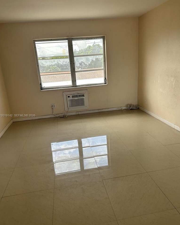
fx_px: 173
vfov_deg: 66.0
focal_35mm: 26
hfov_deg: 54.9
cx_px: 91
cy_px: 116
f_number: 1.78
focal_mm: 6.86
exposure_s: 1/347
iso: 80
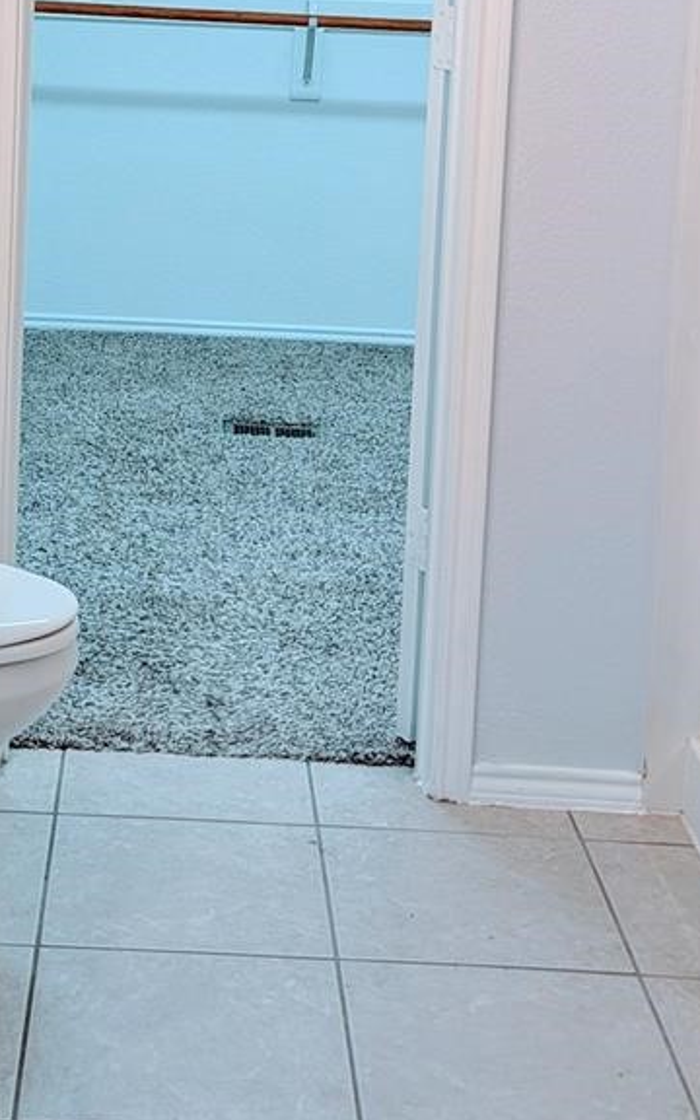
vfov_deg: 29.2
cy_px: 161
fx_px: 2076
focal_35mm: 68
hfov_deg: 19.0
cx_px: 143
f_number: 1.85
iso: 51
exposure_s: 1/40
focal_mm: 6.81
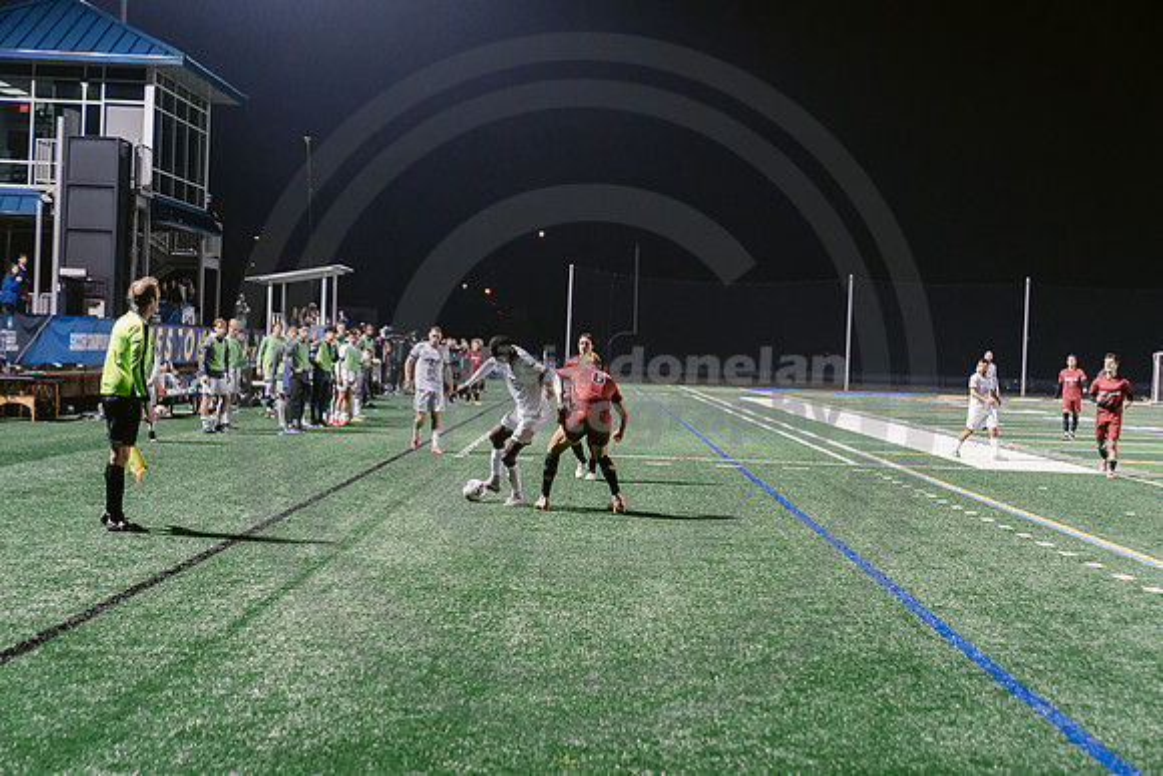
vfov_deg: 19.5
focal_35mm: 70
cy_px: 388
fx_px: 2262
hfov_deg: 28.8
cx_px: 582
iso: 2500
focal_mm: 70
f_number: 3.5
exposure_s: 1/125
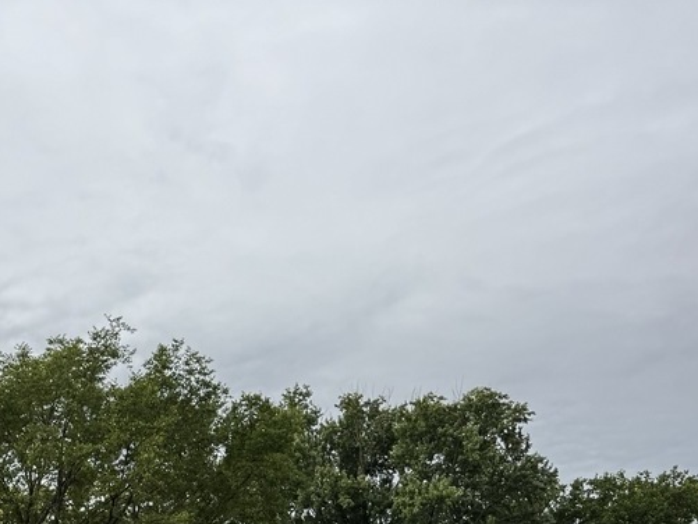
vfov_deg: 19.1
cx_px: -247
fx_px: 1392
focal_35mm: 69
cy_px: 748
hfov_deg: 24.1
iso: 80
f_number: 1.78
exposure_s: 1/1597
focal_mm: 6.76
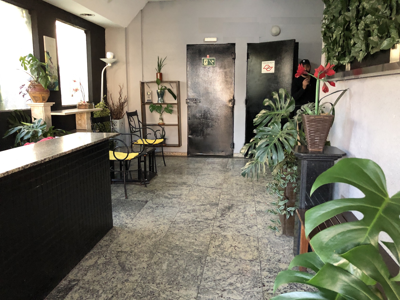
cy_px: 150
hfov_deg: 63.4
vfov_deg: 49.7
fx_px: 324
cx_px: 200
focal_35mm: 28
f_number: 1.8
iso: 100
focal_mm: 3.99
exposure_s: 1/15
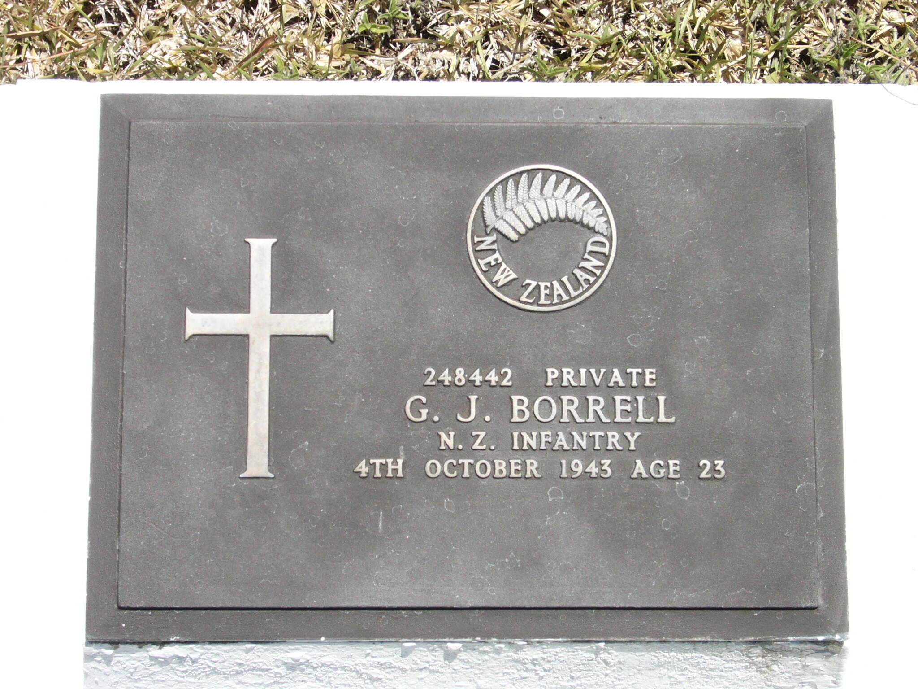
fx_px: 1856
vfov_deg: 21.0
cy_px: 344
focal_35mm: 70
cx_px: 459
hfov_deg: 27.8
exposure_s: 1/100
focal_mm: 11.6
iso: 100
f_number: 11.3
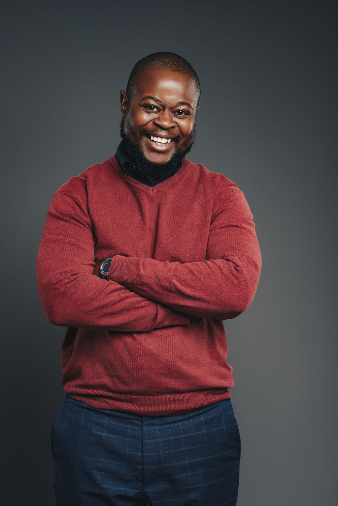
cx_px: 169
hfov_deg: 16.1
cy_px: 253
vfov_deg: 23.9
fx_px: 1197
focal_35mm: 85
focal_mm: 85
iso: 125
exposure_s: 1/100
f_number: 8
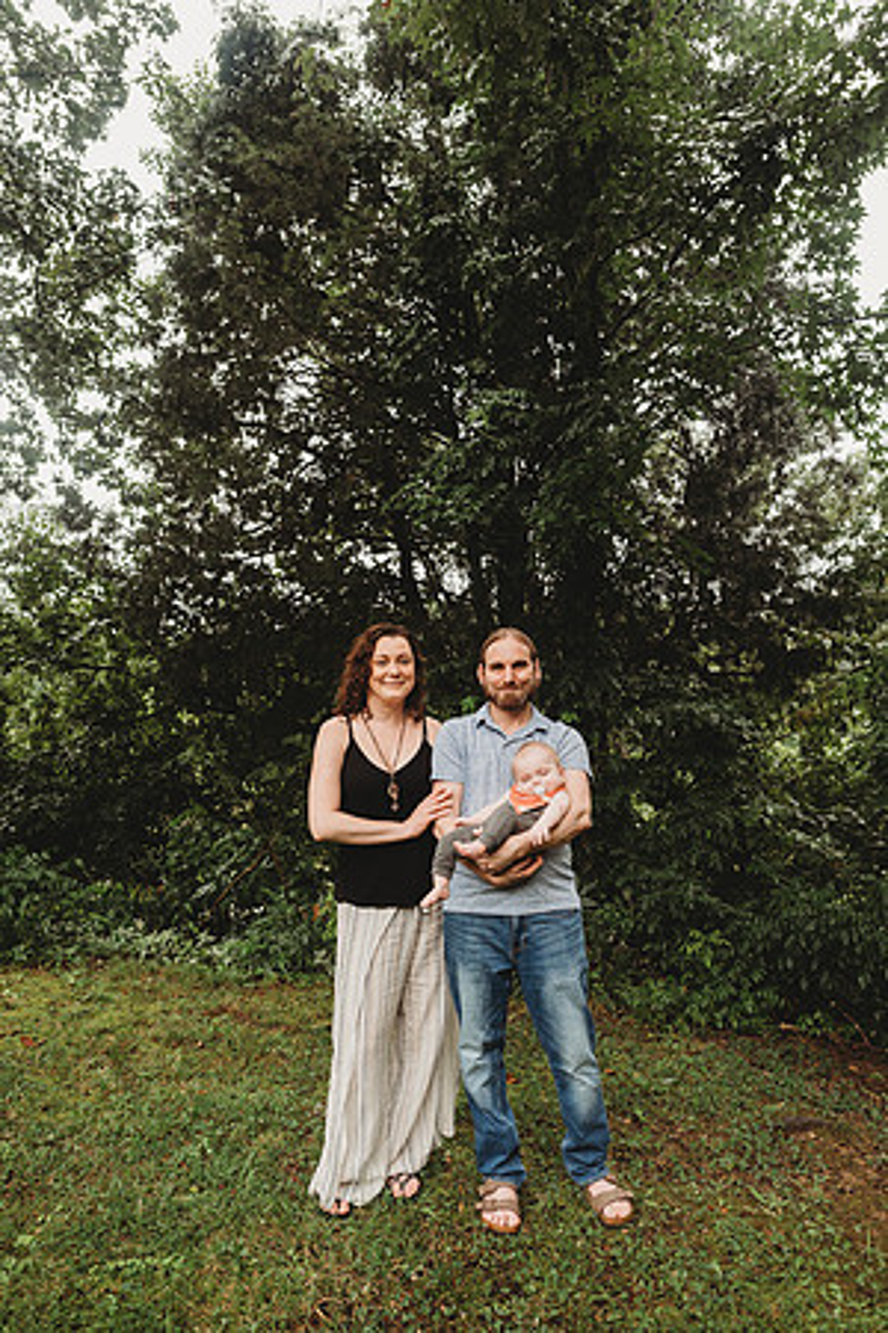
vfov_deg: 73.7
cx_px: 444
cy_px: 666
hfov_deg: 53.1
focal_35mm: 24
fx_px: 888
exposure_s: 1/160
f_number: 3.5
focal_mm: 24
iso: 400
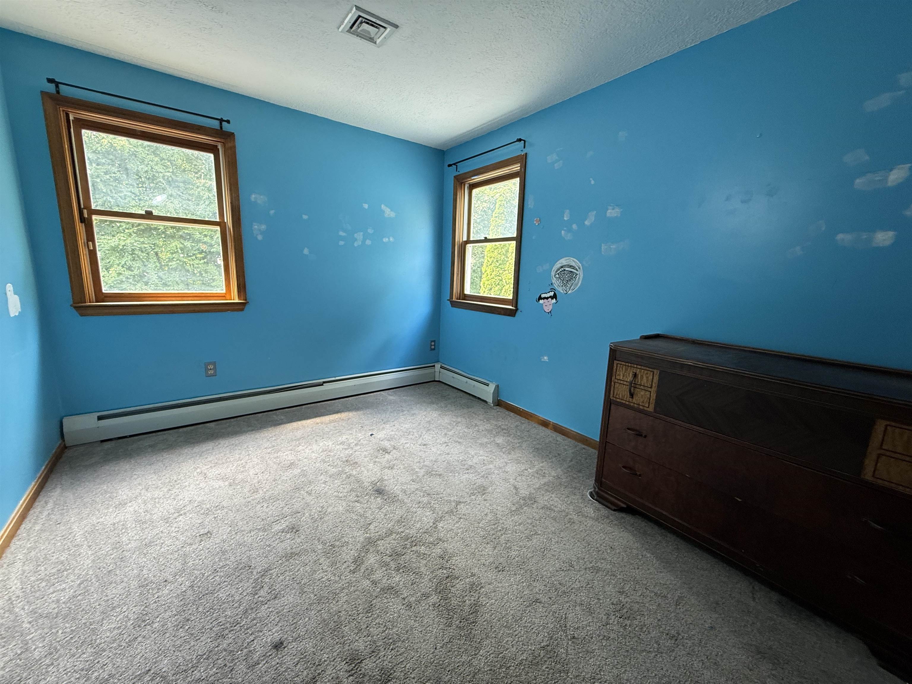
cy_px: 342
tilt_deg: -9.3
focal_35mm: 14
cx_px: 456
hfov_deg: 102.1
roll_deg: -2.7
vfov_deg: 85.7
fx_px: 369
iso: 200
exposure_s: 1/60
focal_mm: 2.22
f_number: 2.2
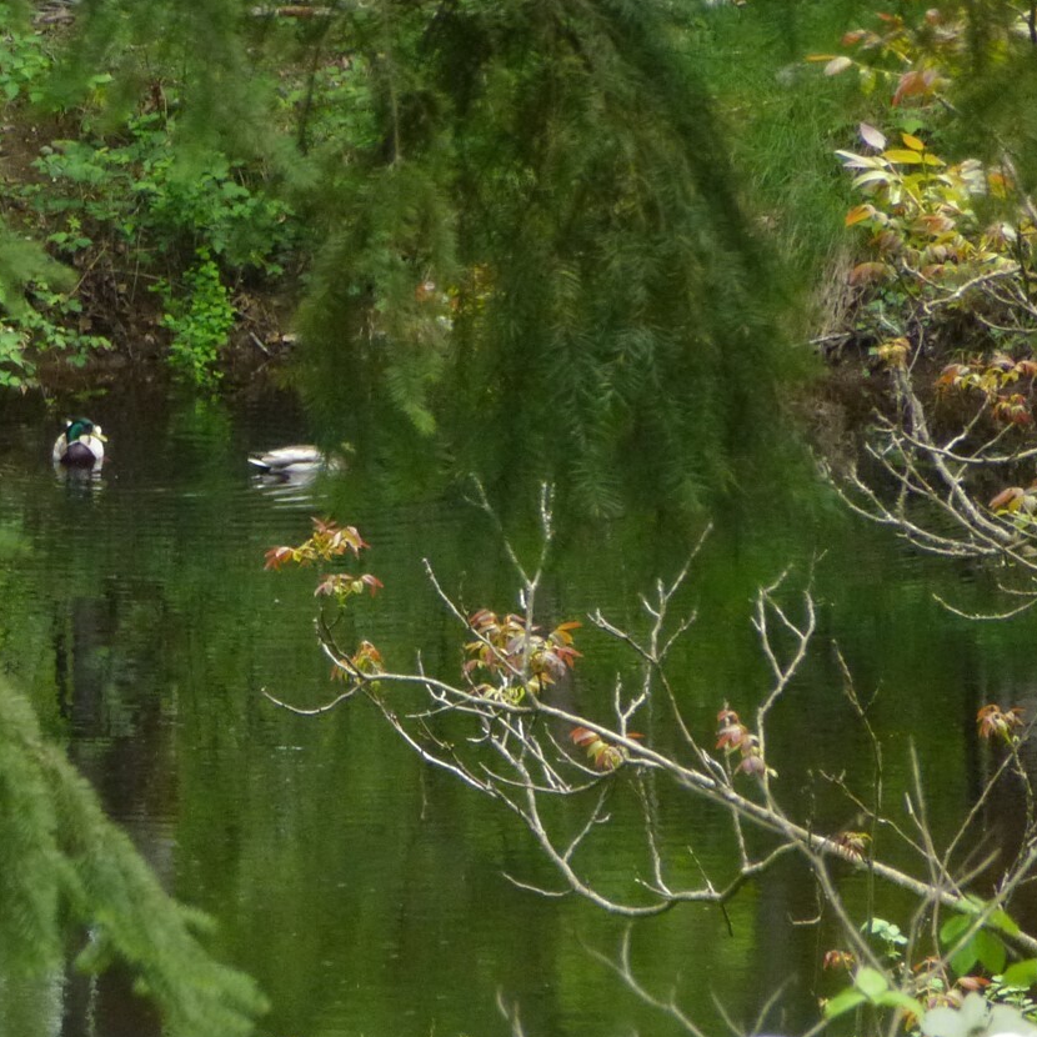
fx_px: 22166
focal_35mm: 654
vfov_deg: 2.7
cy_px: 521
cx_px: 195
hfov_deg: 2.7
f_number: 5.9
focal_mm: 68.8
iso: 400
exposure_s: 1/125
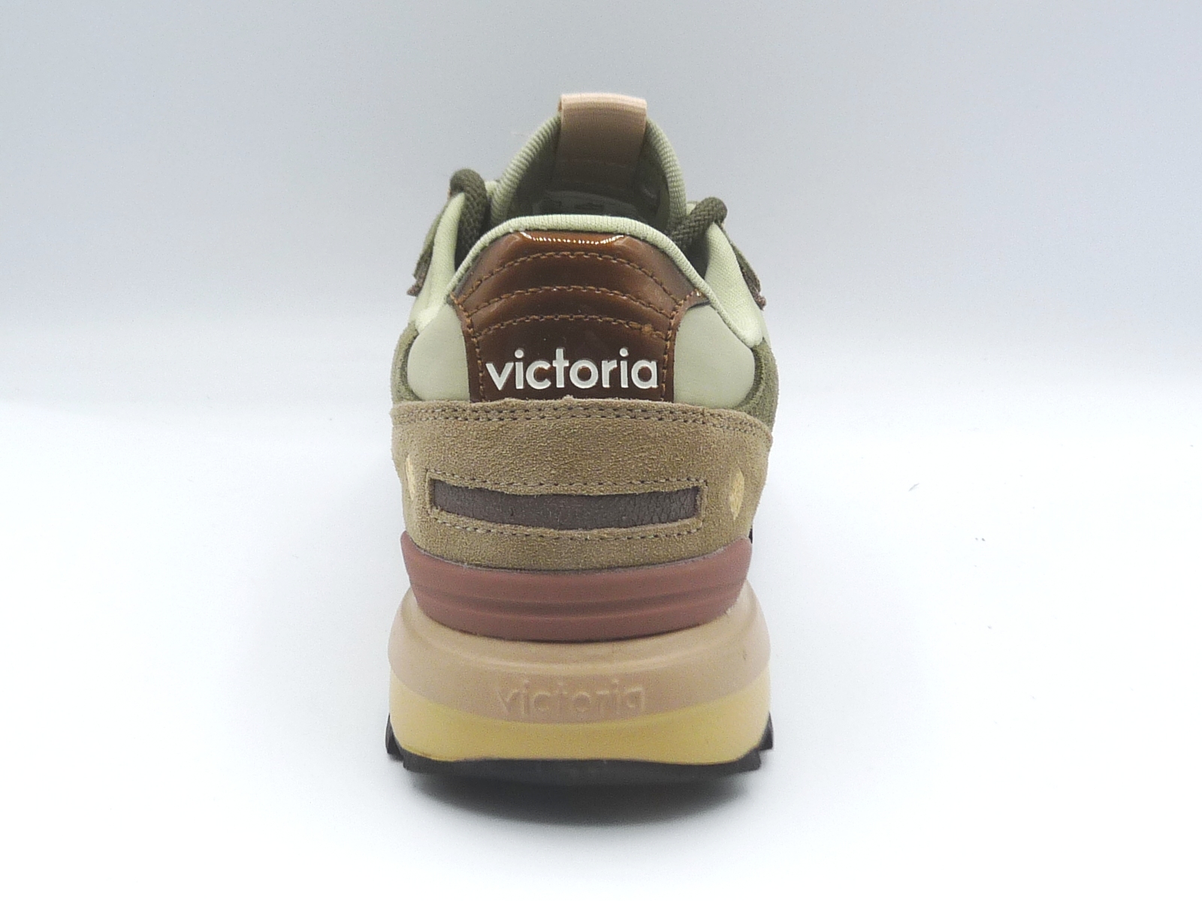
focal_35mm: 49
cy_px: 450
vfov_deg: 29.7
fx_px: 1701
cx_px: 601
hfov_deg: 38.9
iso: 100
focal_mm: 4.8
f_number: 4.5
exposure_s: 1/200
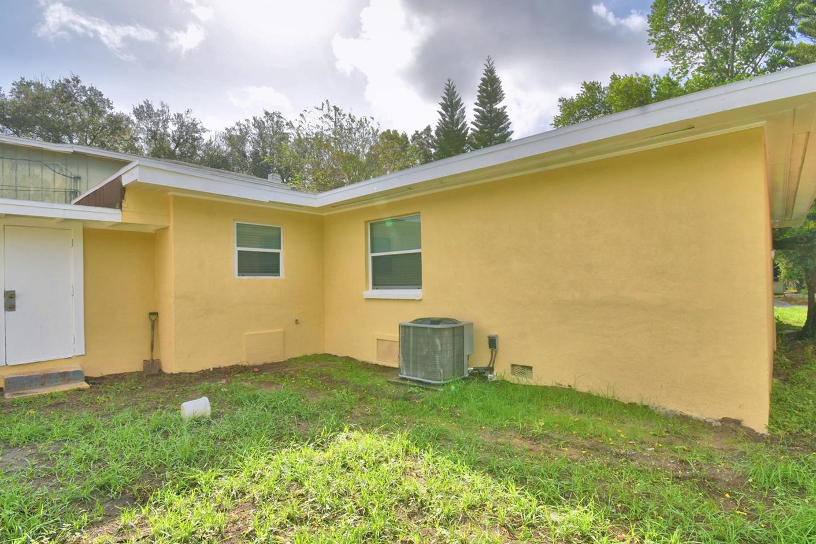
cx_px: 414
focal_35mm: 17
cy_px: 280
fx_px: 385
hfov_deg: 93.3
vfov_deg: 70.4
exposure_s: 1/250
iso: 100
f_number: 11
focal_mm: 10
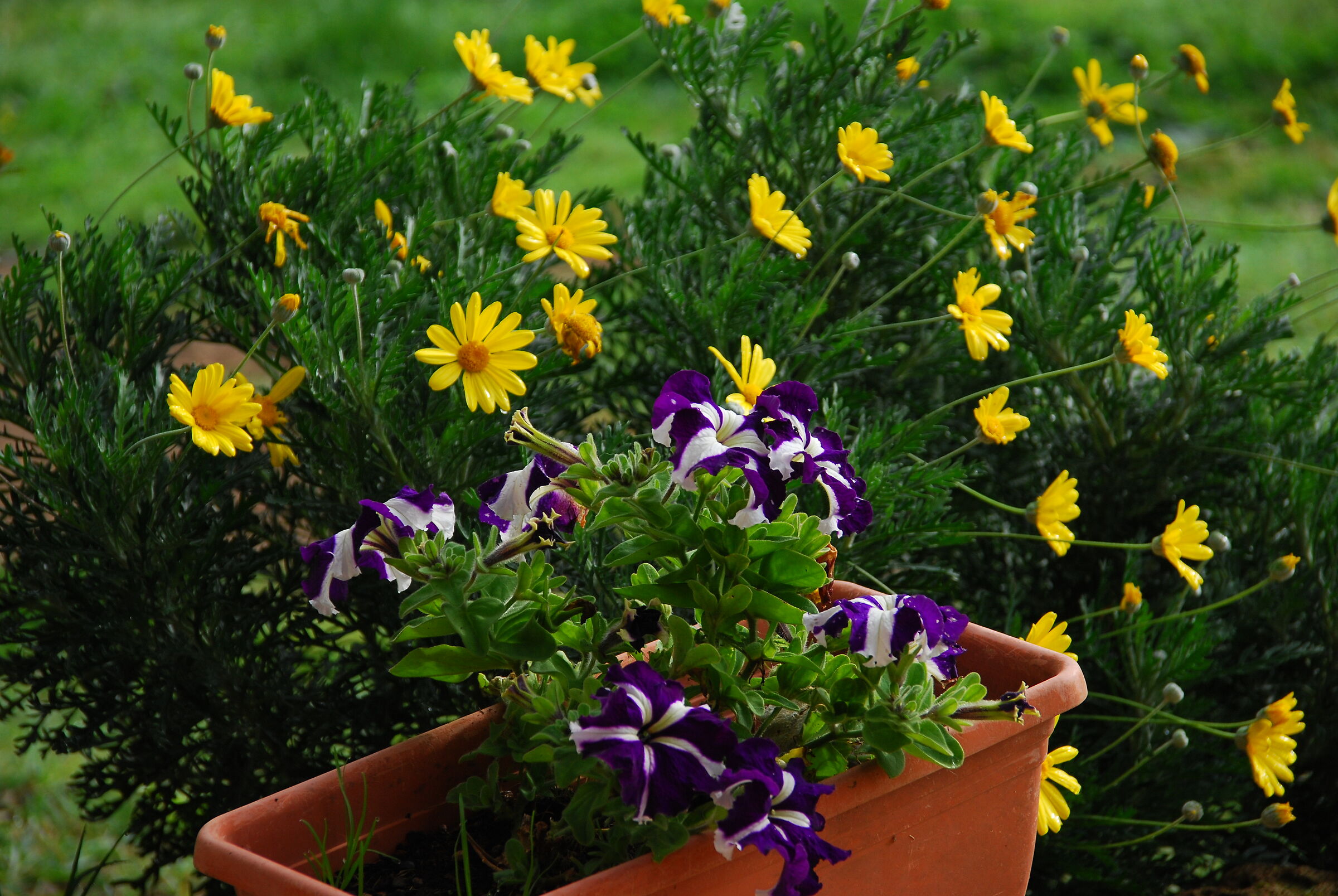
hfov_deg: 13.7
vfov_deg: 9.2
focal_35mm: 150
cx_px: 669
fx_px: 5582
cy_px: 448
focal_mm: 100
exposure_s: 1/500
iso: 200
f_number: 5.6
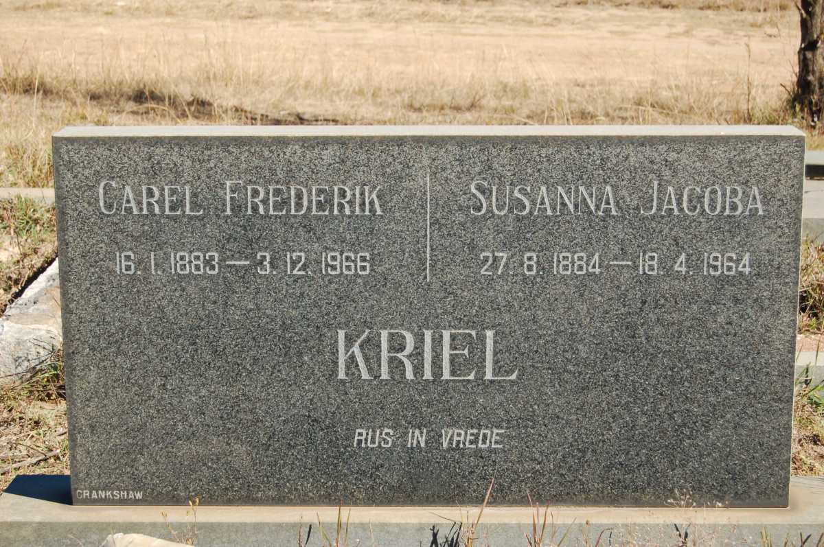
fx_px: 1577
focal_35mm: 69
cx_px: 412
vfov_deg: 19.7
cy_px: 274
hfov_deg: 29.3
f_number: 6.3
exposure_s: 1/250
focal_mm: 46
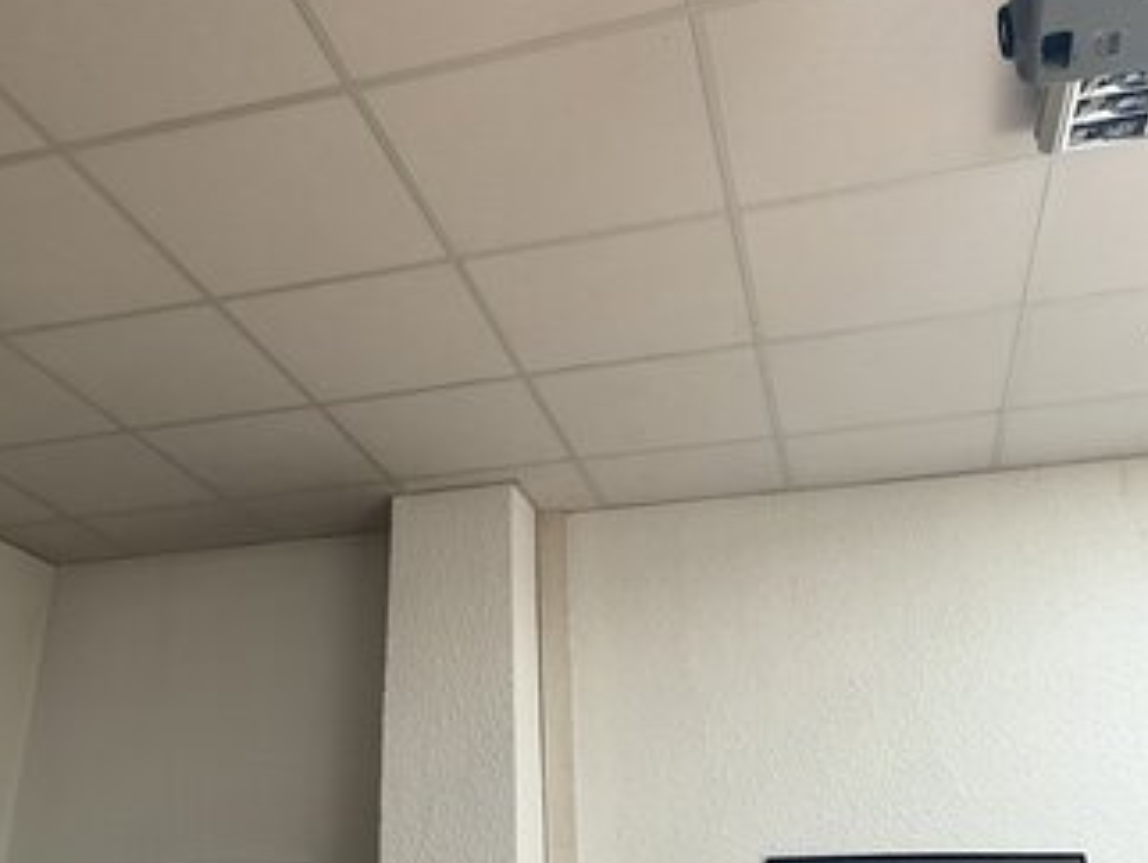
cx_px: 446
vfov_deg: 39.6
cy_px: 371
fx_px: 1195
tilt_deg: +27.4
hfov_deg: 50.9
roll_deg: -0.2
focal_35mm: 36
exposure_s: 1/87
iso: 64
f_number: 1.8
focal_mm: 3
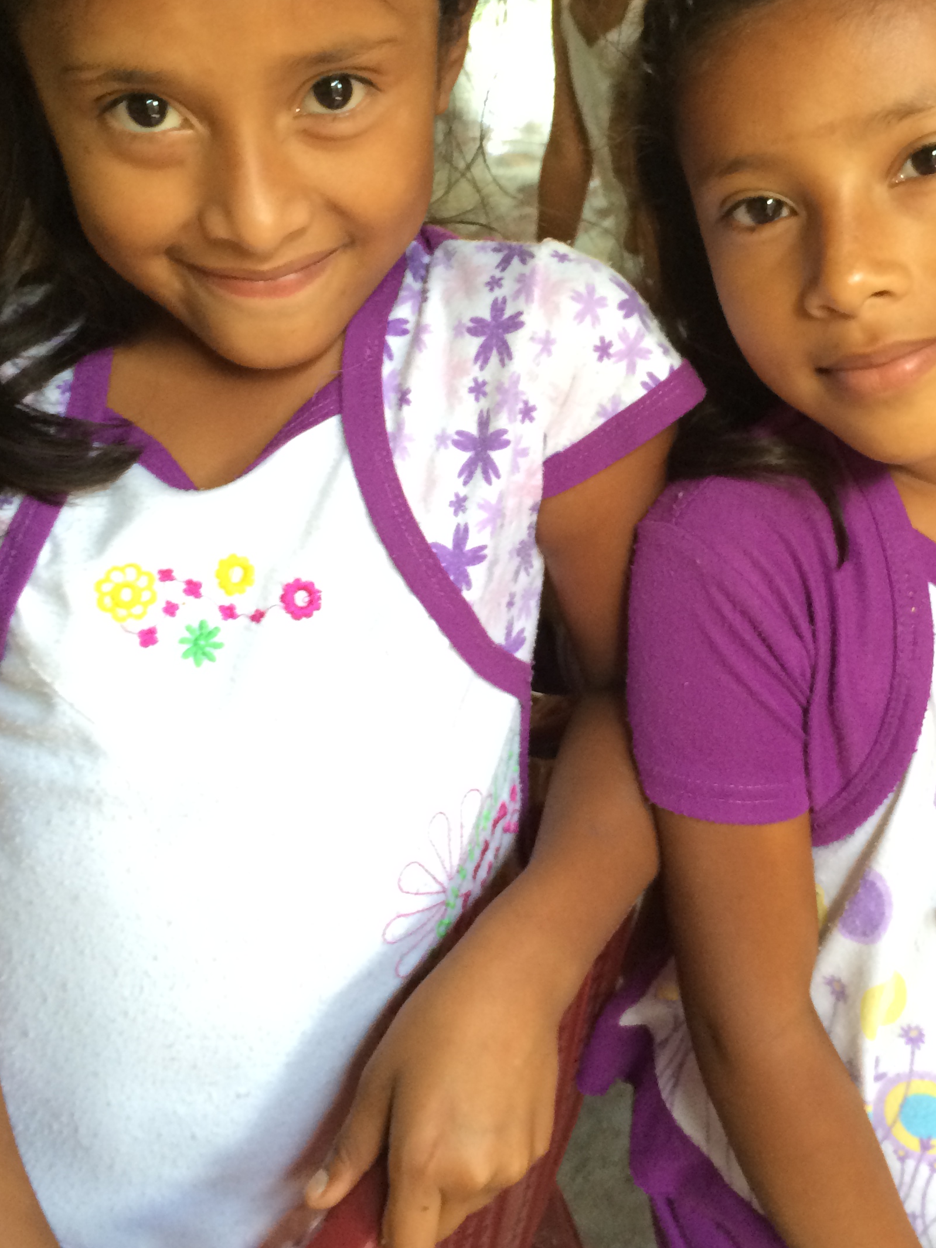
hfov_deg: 31.4
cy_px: 477
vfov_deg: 41.0
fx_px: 1658
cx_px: 581
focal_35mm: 46
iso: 125
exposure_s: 1/30
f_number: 2.2
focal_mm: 4.12
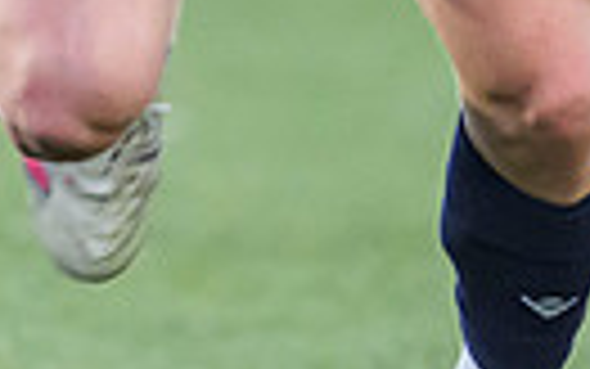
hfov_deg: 0.5
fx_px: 65729
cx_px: 155
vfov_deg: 0.3
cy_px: -659
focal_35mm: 4086
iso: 5000
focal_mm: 560
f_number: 4
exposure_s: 1/1000
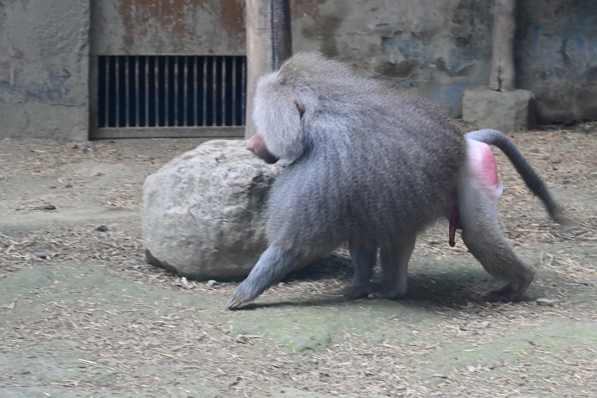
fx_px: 1045
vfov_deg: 21.6
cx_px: 298
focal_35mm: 63
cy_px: 199
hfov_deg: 31.9
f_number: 8
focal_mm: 63
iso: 800
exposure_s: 1/50
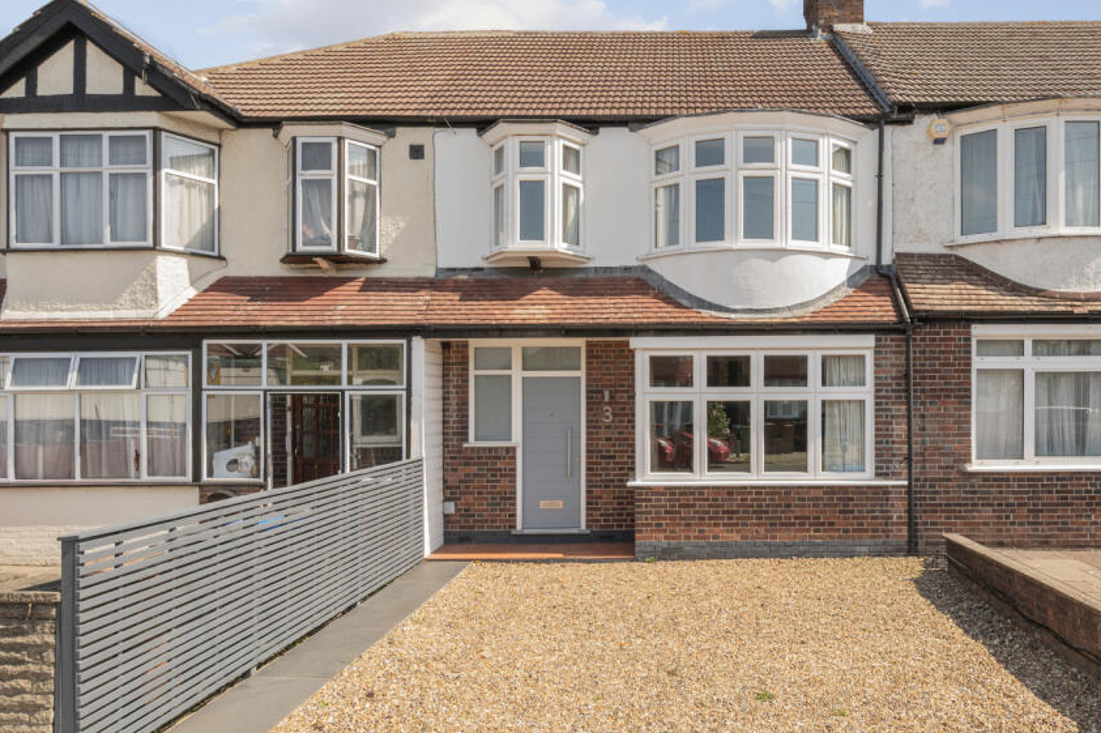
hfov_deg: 92.4
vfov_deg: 69.6
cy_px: 291
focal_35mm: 17
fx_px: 520
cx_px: 644
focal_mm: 14
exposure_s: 1/500
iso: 400
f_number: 8
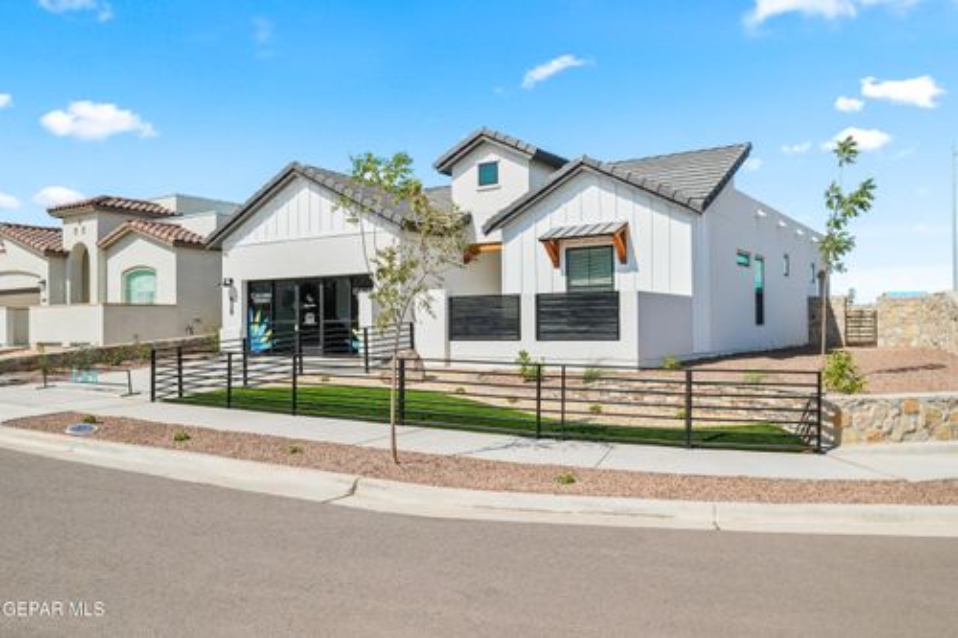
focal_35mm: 29
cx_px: 479
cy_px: 319
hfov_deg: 63.7
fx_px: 771
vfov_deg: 44.9
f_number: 11
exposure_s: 1/500
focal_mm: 29
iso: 800
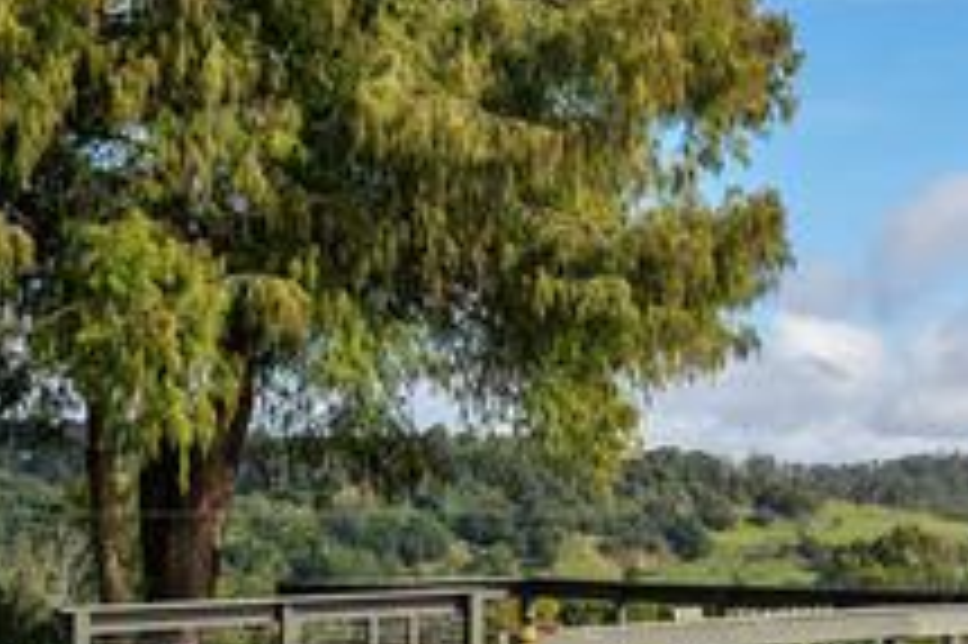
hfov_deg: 20.7
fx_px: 2499
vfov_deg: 14.6
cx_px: 1099
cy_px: 468
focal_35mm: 93
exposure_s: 1/400
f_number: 7.1
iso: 100
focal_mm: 39
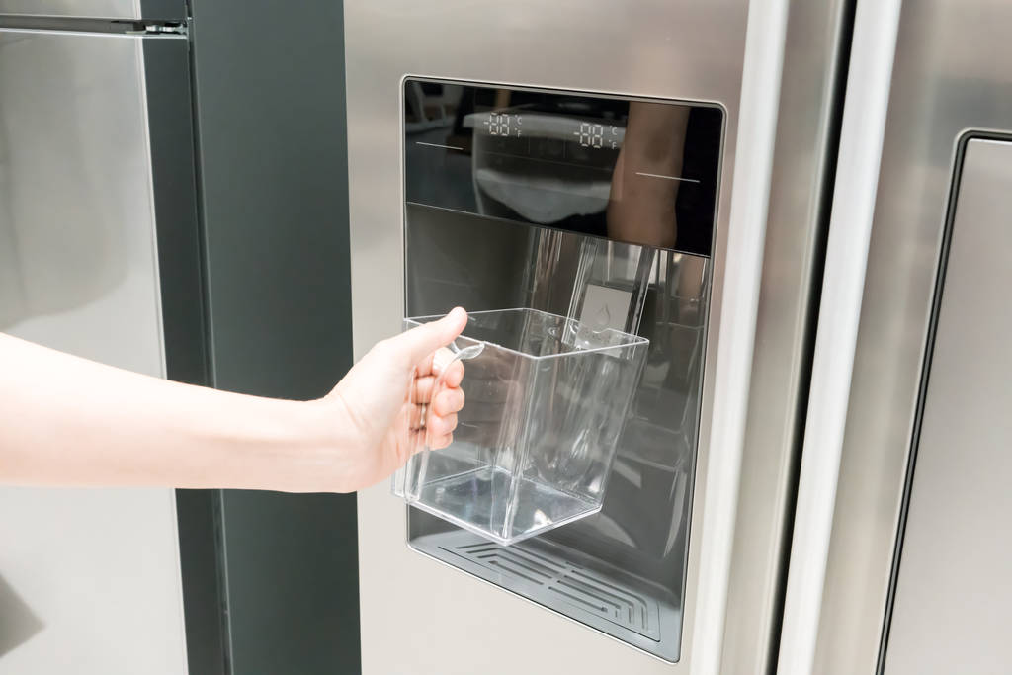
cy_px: 338
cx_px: 506
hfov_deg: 54.4
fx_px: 984
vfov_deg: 37.9
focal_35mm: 35
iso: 6400
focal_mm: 35
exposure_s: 1/60
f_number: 8
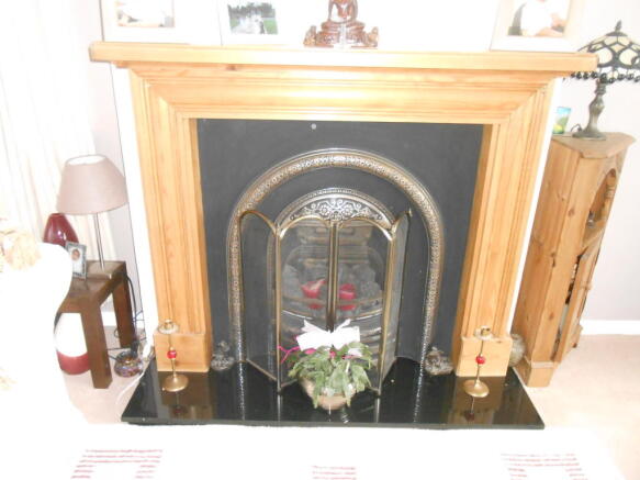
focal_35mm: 26
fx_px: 481
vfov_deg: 53.0
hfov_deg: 67.3
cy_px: 240
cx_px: 320
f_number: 3.5
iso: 800
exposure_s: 1/25
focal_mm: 4.6
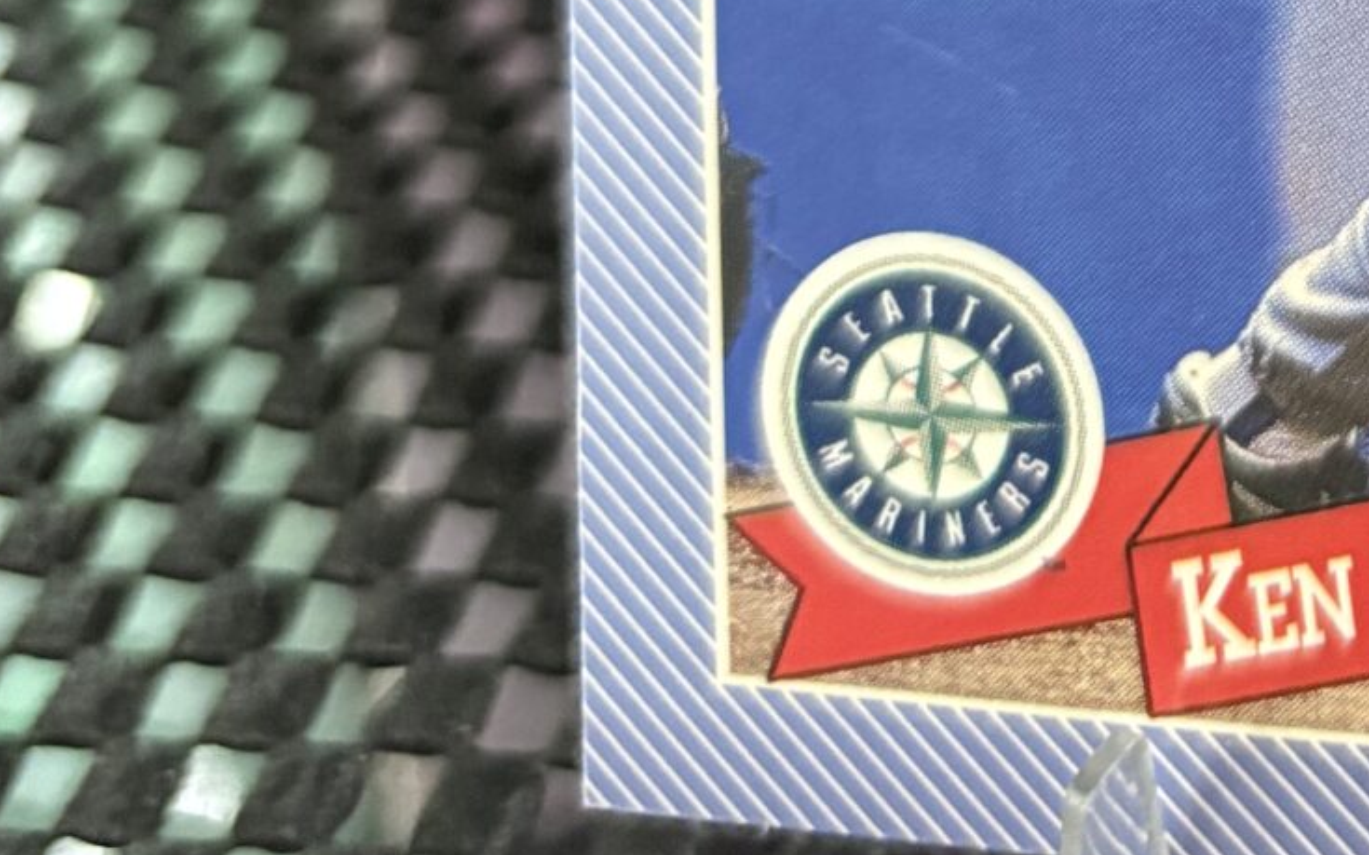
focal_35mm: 96
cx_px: 1647
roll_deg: +6.8
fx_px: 3581
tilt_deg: -27.3
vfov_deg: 12.1
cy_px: -835
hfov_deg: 20.3
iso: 500
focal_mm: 5.96
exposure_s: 1/40
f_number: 1.6
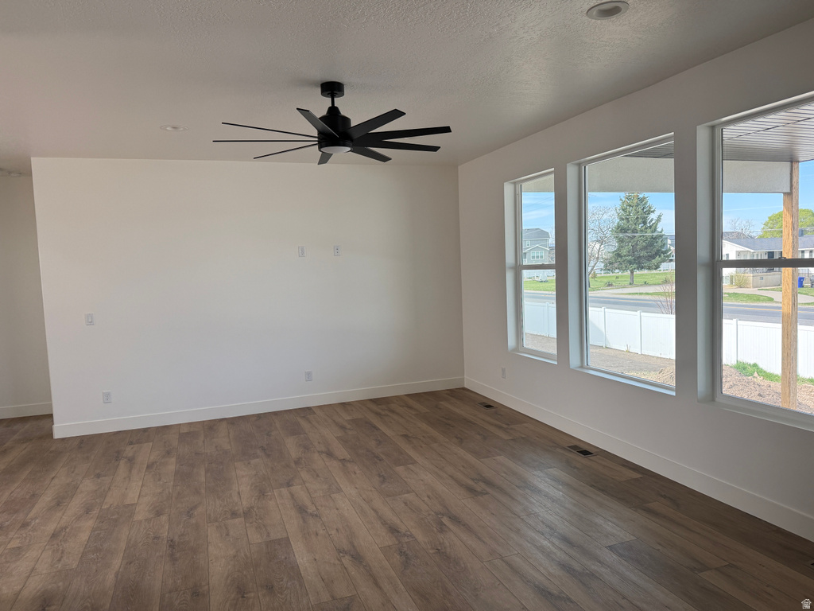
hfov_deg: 71.6
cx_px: 407
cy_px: 306
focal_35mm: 24
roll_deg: +2.5
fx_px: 564
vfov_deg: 56.8
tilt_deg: -5.5
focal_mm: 6.76
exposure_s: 1/567
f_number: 1.78
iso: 100
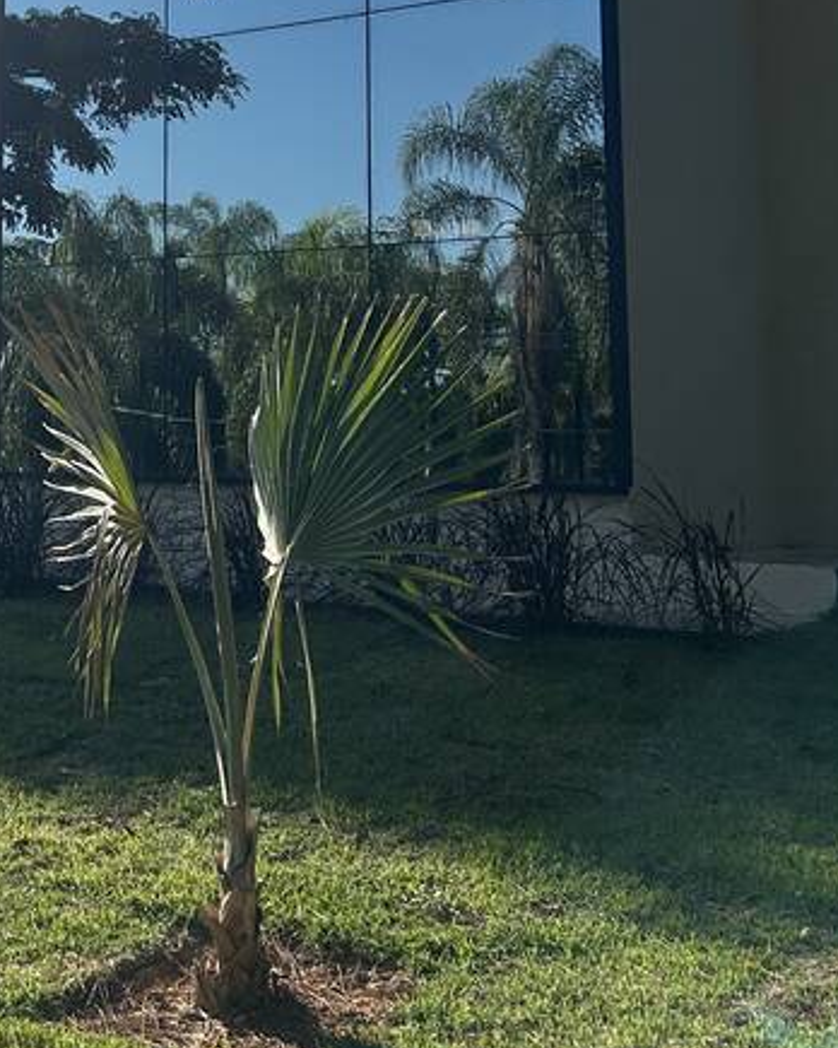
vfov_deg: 29.2
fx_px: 1953
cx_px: -79
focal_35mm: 63
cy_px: 188
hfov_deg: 22.8
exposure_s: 1/5882
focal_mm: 5.7
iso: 50
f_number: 1.5
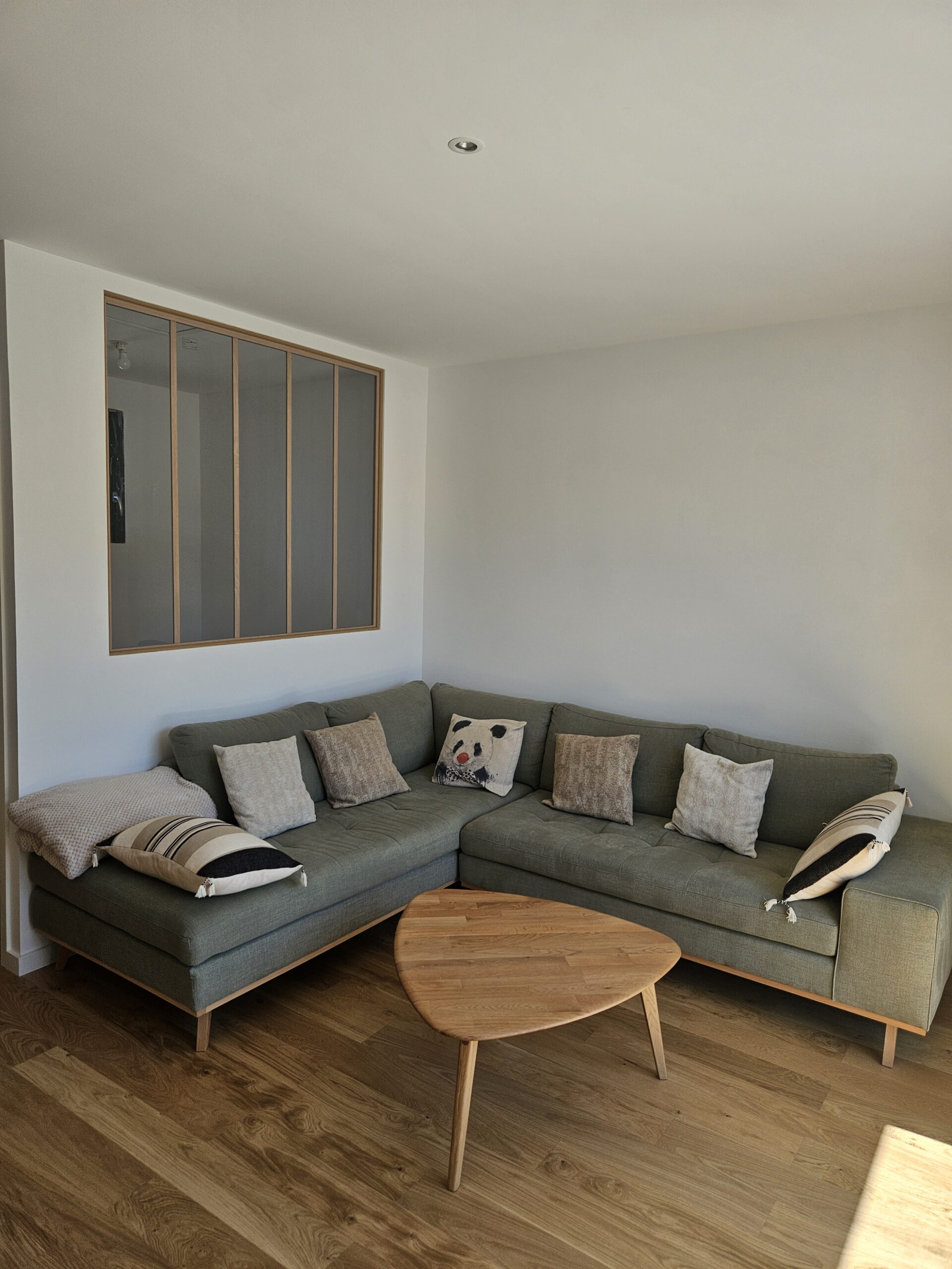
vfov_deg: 73.9
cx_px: 476
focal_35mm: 23
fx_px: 843
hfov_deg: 58.9
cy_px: 634
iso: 25
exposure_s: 1/199
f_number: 1.8
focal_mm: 5.4
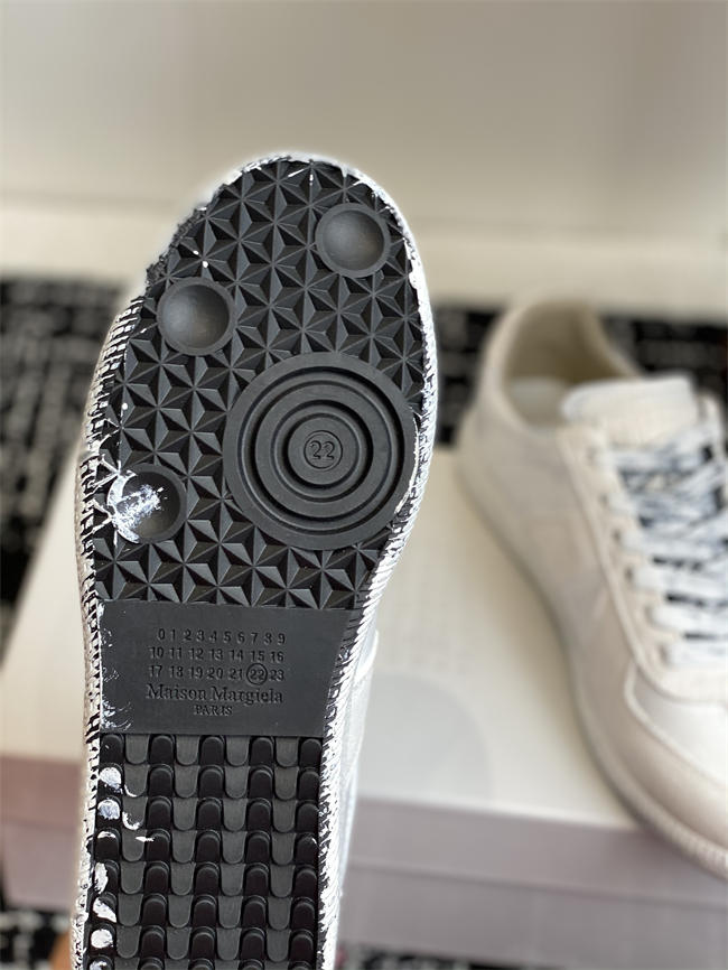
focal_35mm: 52
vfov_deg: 36.8
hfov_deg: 28.0
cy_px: 485
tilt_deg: -44.0
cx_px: 364
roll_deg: -5.6
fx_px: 1457
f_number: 2
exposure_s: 1/122
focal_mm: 6
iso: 32
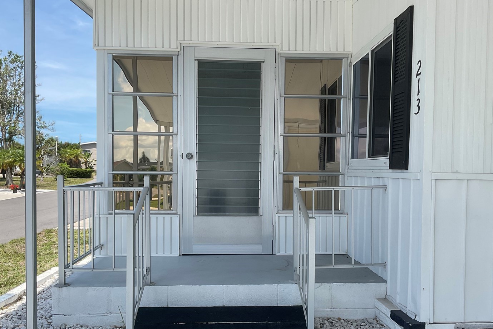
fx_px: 479
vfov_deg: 37.8
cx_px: 252
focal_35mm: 35
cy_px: 186
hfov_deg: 54.4
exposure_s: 1/1311
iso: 16
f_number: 1.8
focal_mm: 3
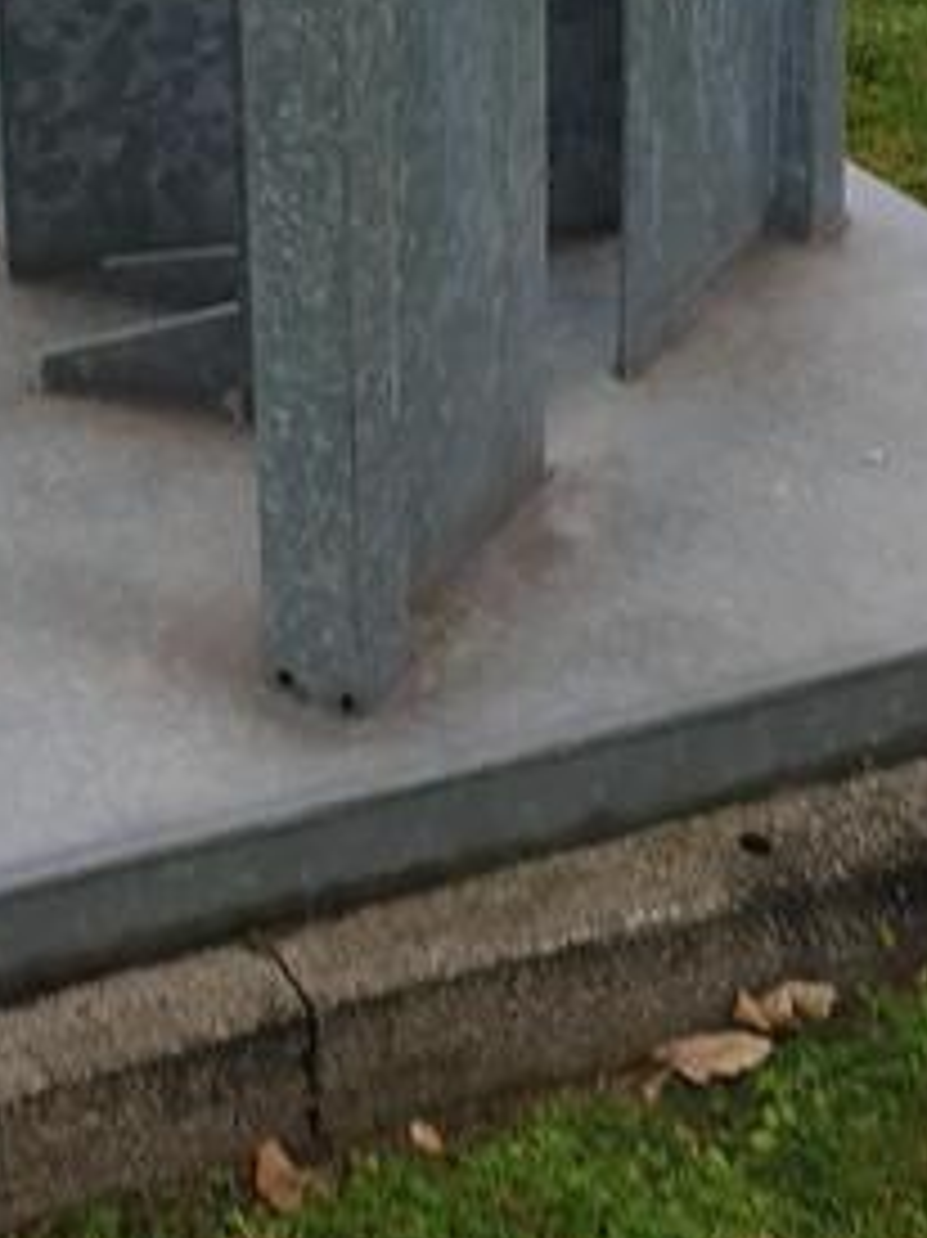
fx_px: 3037
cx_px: -268
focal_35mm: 85
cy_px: -558
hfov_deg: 16.4
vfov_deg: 20.2
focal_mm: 4.3
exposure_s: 1/100
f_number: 2.4
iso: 80
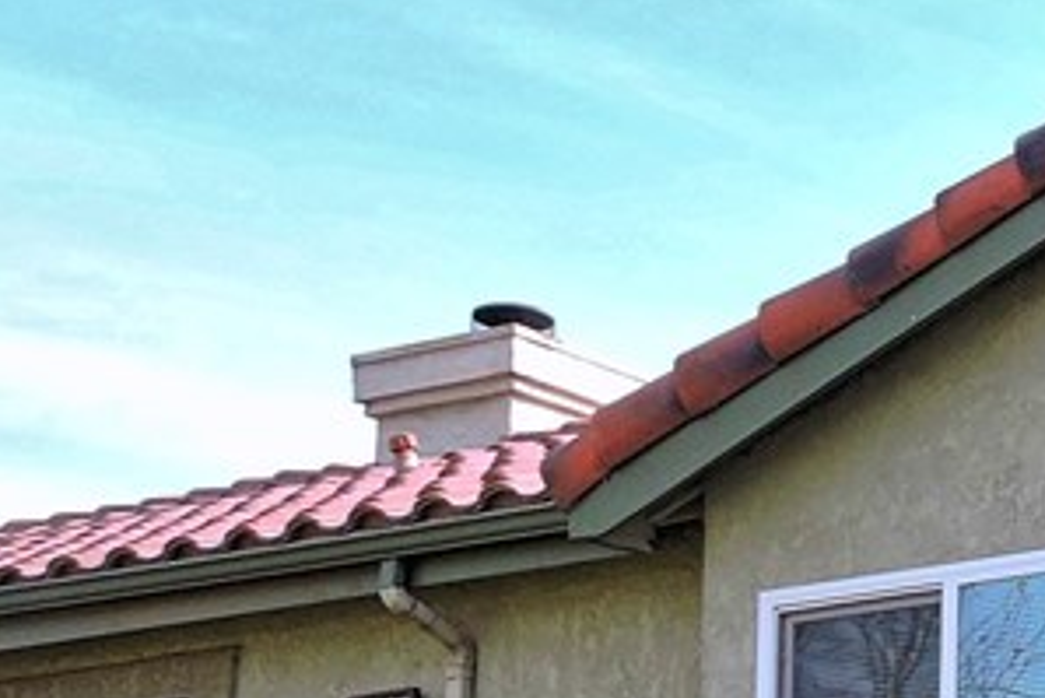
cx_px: 1620
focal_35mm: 118
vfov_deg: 11.2
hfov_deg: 15.8
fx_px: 3427
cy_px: 1045
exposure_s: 1/320
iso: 100
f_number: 3.6
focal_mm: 5.9
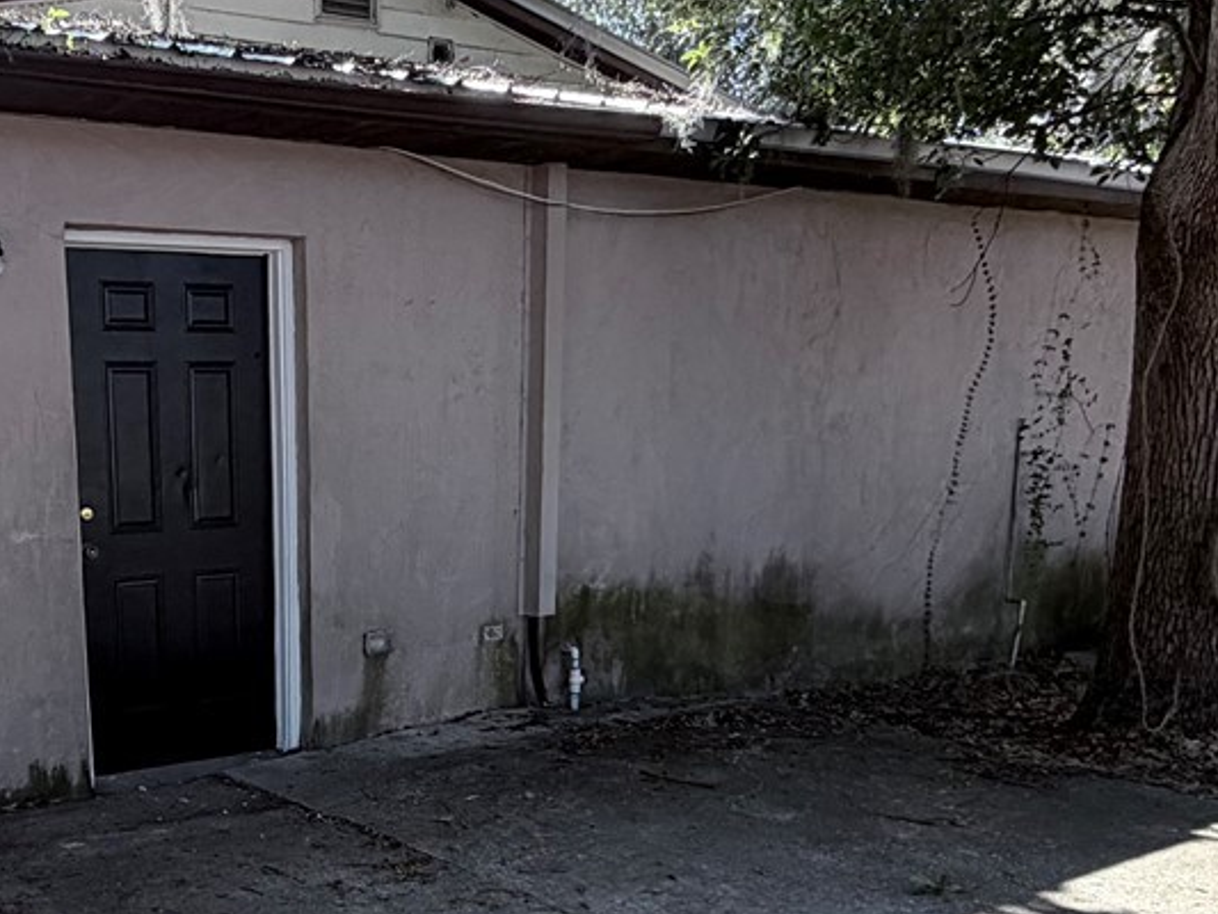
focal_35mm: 42
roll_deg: +1.9
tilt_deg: -13.8
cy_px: 770
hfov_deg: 43.2
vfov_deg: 33.1
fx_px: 1478
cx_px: 288
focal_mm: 2.22
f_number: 2.2
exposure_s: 1/458
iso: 64
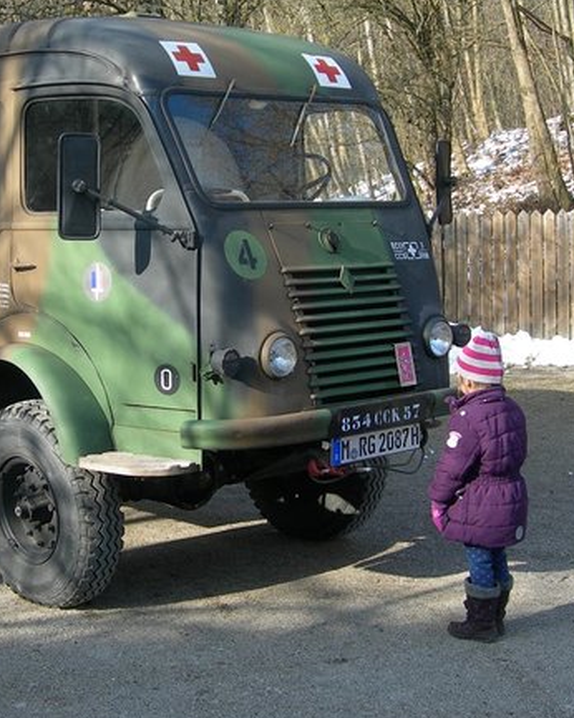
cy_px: 351
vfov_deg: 31.5
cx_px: 141
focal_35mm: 60
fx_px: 1275
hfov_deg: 25.1
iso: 50
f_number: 2.8
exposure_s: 1/318
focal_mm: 7.8
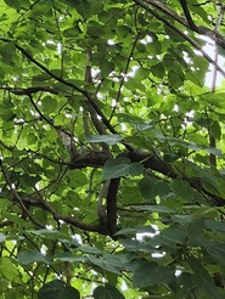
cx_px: -264
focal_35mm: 112
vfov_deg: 16.4
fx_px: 969
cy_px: -118
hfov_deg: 11.5
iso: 32
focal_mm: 5.54
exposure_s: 1/180
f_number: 1.8
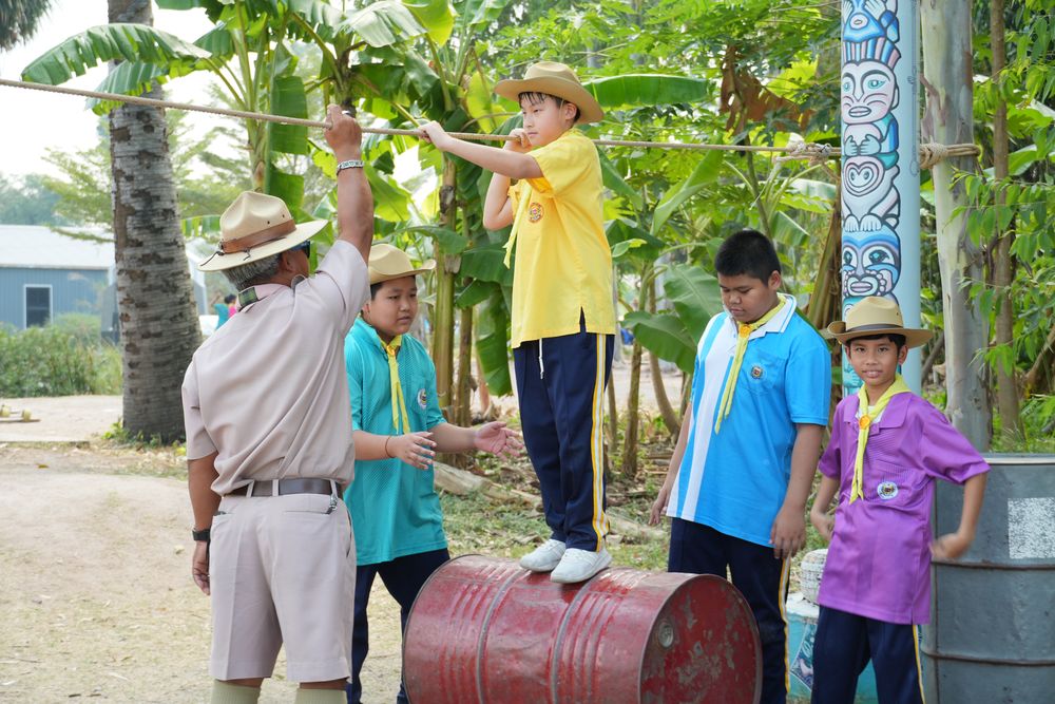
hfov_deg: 28.1
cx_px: 528
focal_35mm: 72
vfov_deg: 18.9
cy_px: 352
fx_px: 2110
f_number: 5
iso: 125
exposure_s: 1/100
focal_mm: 48
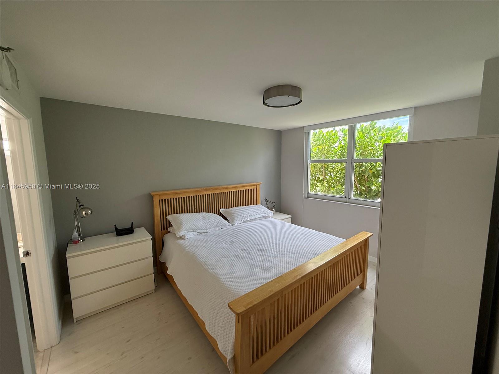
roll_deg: +0.6
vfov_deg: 85.7
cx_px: 250
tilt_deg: -6.5
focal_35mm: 14
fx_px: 202
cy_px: 187
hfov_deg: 102.1
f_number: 2.2
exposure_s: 1/120
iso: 160
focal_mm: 2.22
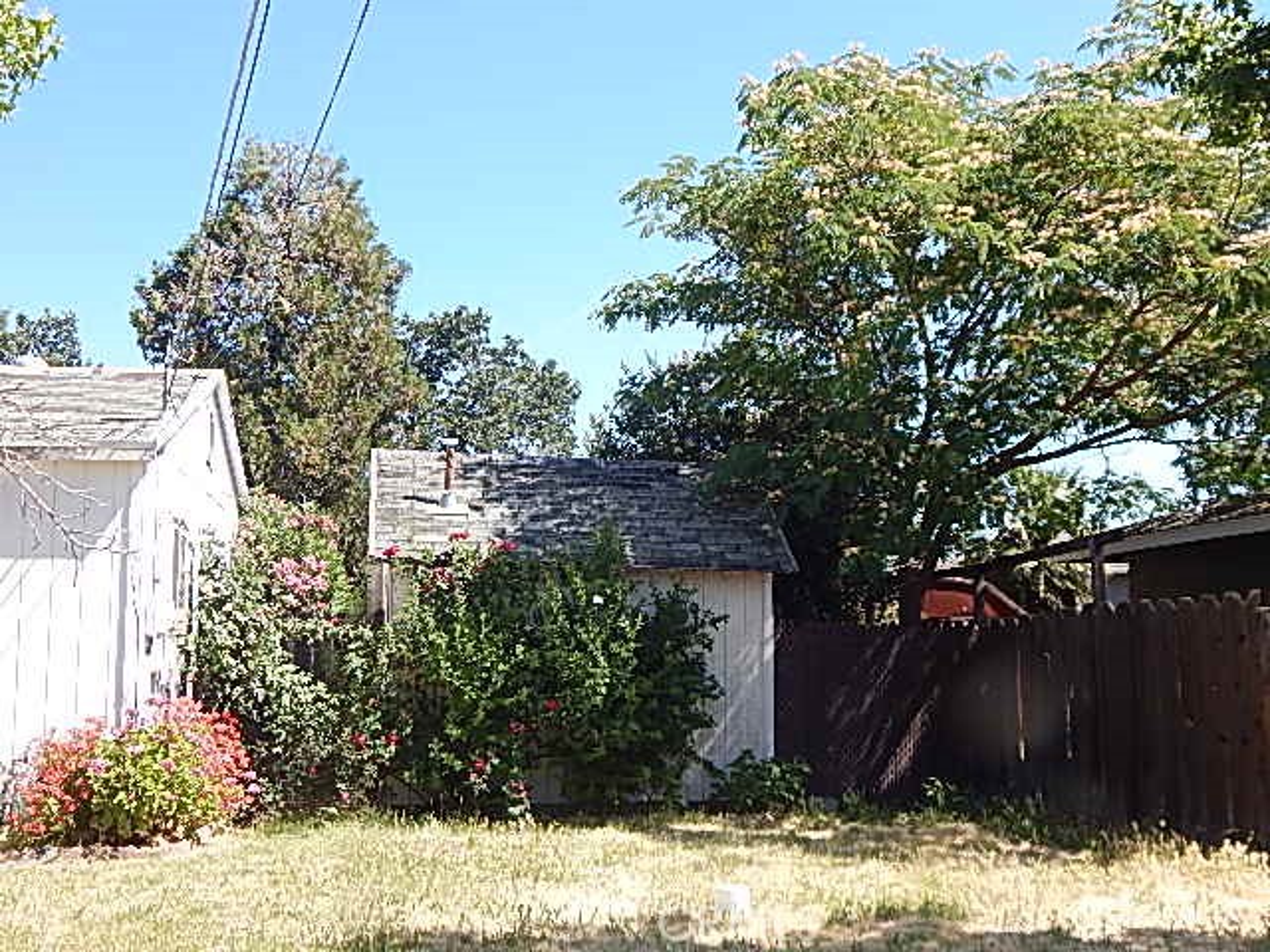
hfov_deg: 49.0
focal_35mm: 38
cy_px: 476
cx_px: 635
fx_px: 1394
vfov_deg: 37.7
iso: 125
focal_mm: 6.8
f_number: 3.4
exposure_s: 1/500
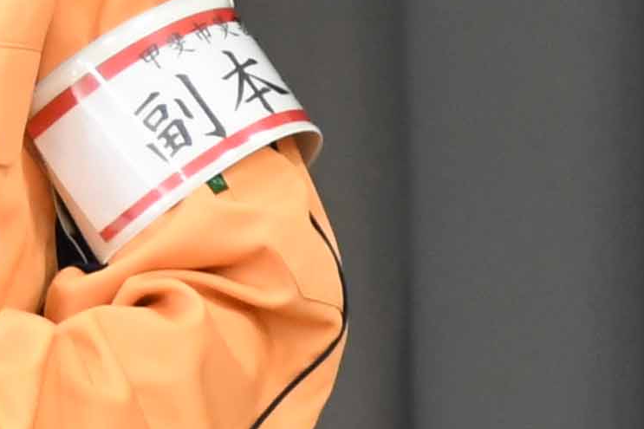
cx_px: -369
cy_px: -76
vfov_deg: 0.9
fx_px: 28149
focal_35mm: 1574
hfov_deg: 1.3
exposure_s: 1/60
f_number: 6
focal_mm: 140
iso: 2000
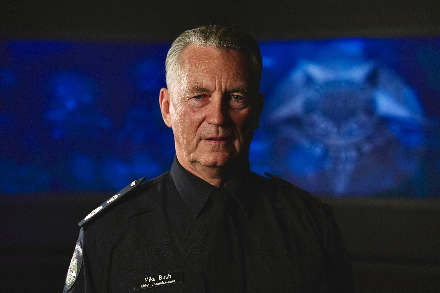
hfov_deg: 28.8
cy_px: 146
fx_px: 855
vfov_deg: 19.5
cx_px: 220
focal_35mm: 70
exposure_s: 1/320
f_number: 2.8
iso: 1600
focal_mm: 70
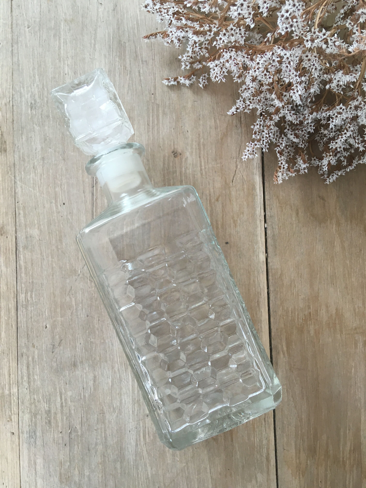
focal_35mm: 29
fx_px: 409
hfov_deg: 48.2
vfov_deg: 61.7
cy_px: 244
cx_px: 183
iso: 50
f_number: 2.2
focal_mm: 4.15
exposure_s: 1/33
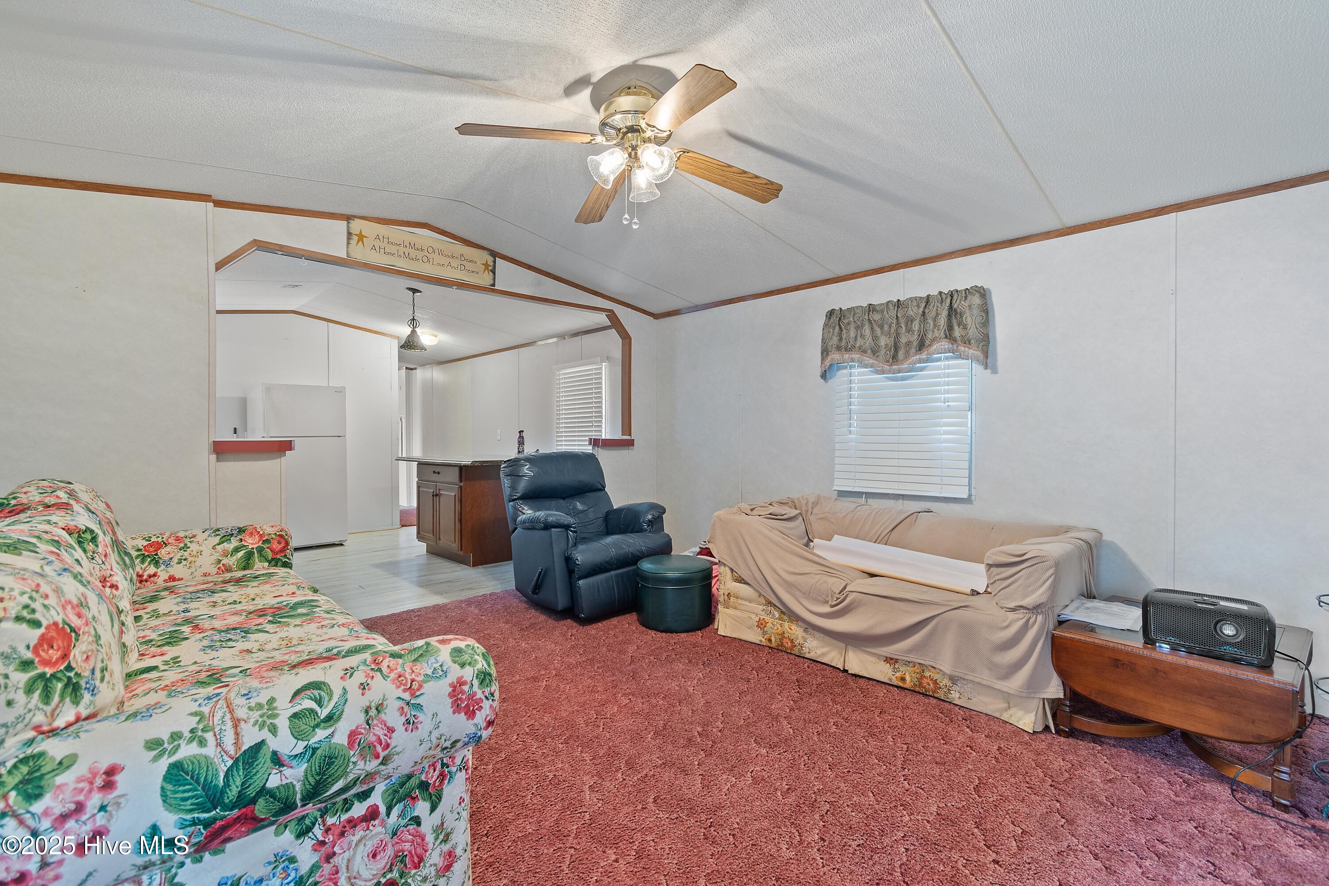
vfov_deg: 77.3
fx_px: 554
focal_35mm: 15
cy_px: 443
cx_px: 664
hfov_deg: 100.4
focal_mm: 10
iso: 100
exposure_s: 1.6
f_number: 4.5
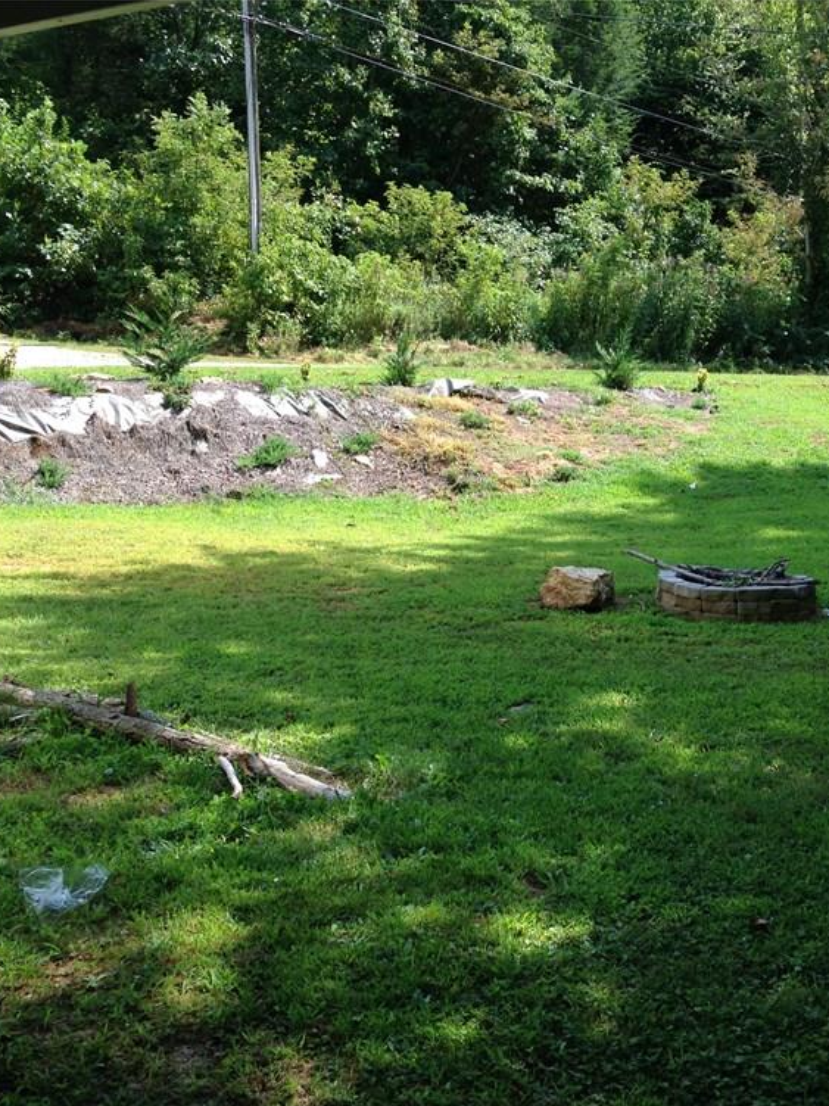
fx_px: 1437
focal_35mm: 45
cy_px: 564
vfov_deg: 42.1
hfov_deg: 31.9
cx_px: 568
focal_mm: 4.12
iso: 50
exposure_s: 1/589
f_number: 2.4
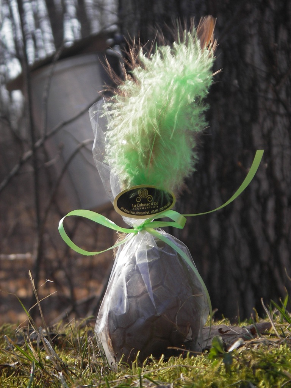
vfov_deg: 17.3
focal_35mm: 114
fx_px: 1278
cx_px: 146
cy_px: 194
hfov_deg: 13.0
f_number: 4
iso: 50
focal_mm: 18.9
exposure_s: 1/160
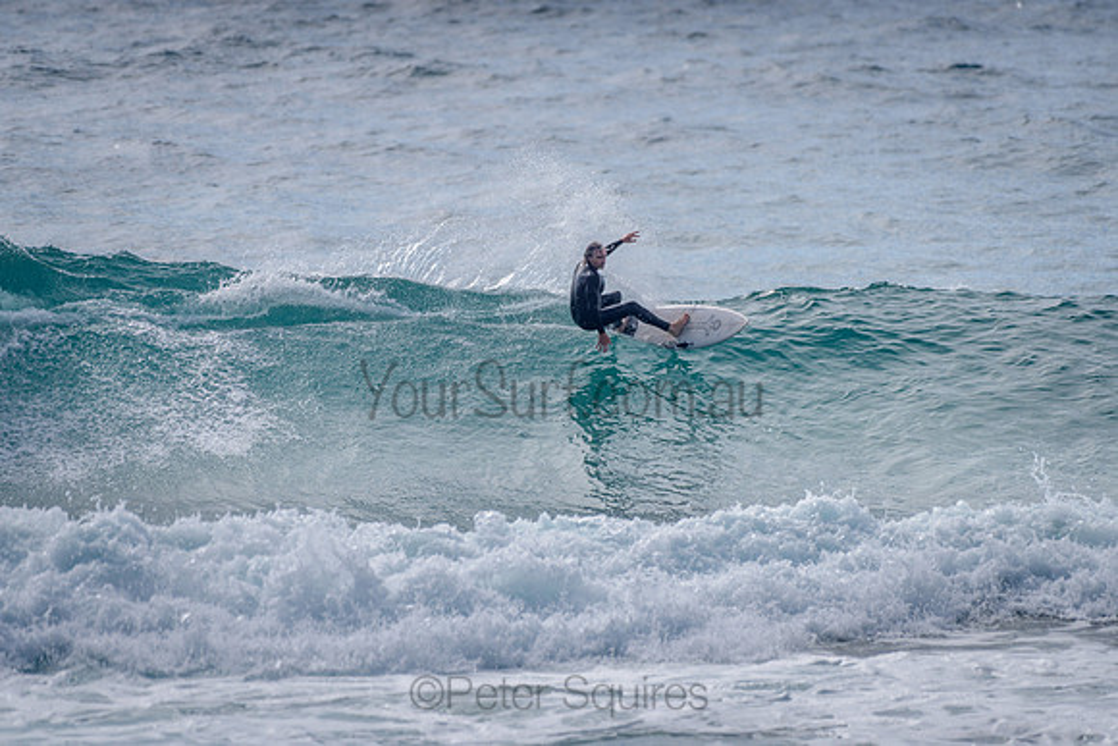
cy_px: 289
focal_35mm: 613
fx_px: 19046
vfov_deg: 2.2
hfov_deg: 3.4
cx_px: 556
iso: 110
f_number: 5.6
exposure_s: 1/2000
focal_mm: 500
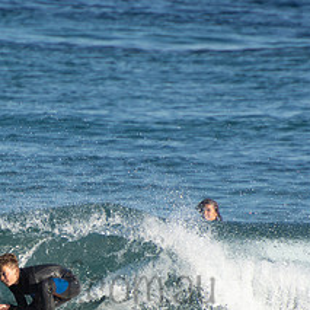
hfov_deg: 1.3
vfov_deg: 1.3
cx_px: 61
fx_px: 14073
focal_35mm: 1389
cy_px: 270
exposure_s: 1/1000
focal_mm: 400
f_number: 5.6
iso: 250
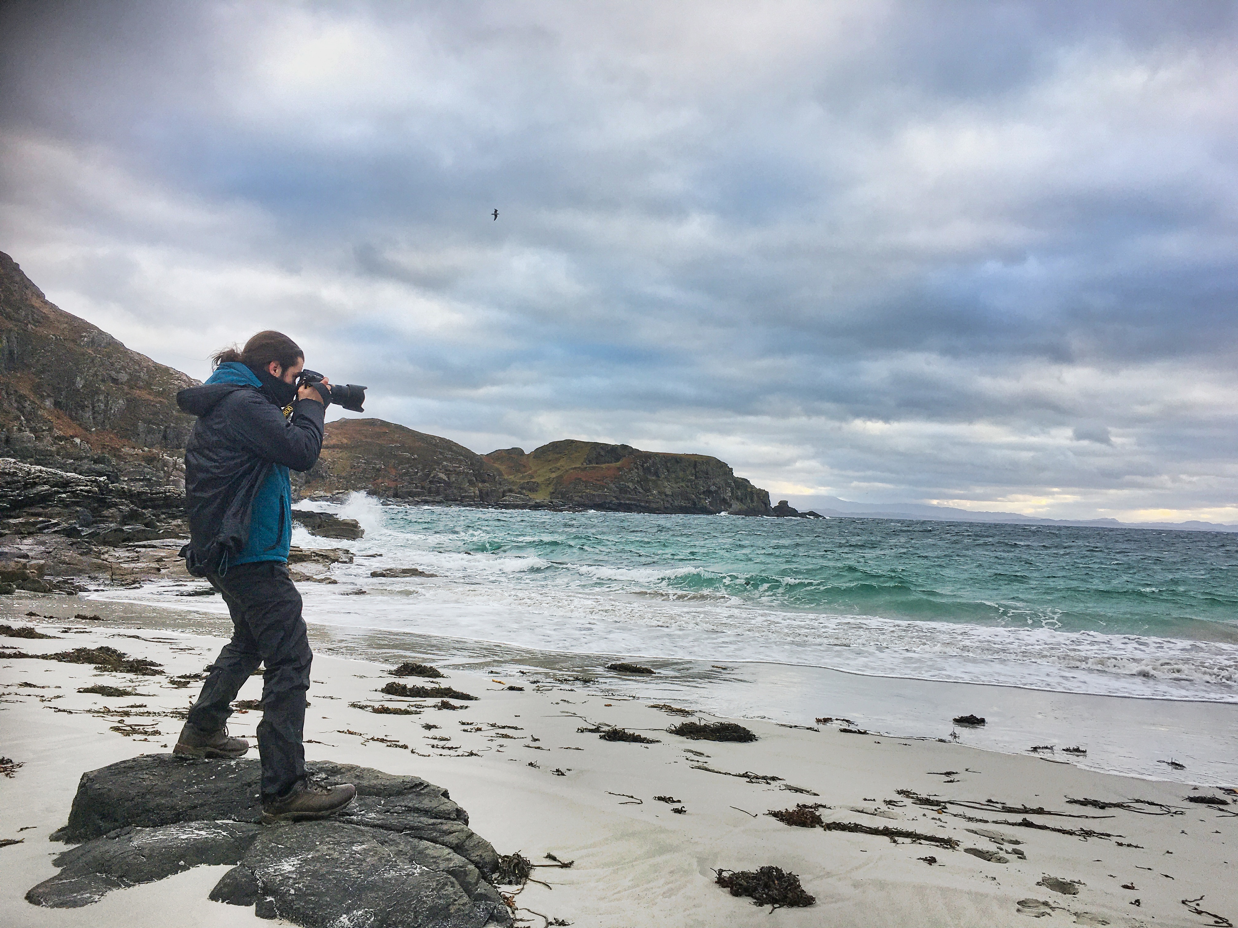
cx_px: 619
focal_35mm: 29
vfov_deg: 48.2
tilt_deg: +1.7
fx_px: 1037
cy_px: 464
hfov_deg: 61.7
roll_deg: -2.6
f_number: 2.2
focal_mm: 4.15
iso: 25
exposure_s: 1/181
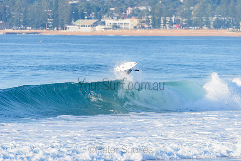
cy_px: 80
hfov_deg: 4.1
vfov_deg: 2.8
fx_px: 3348
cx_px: 120
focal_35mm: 500
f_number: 5.6
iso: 320
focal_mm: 500
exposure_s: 1/2000
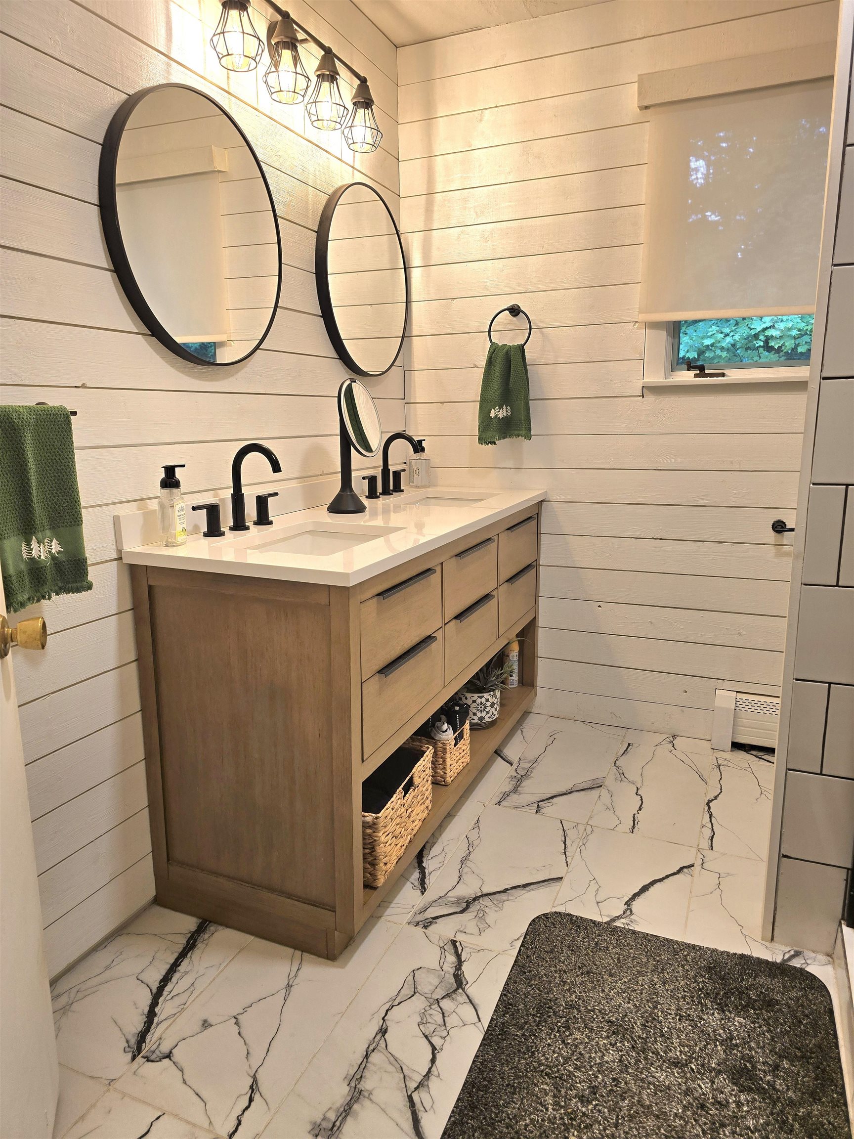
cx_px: 427
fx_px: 757
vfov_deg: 73.9
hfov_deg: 58.9
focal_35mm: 23
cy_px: 570
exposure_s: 1/120
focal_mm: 6.3
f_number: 1.7
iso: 64
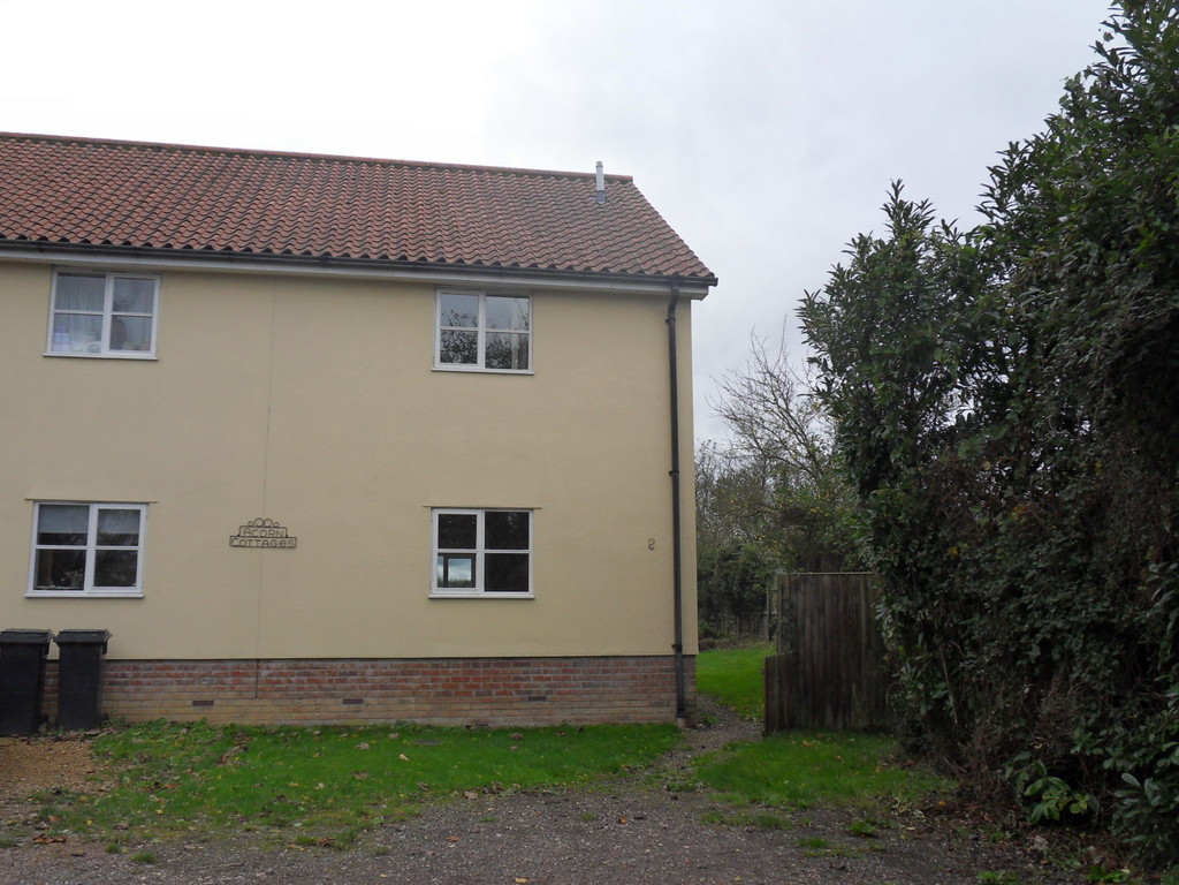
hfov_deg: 56.8
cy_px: 442
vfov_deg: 44.2
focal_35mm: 32
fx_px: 1090
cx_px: 590
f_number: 8.2
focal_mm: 5.6
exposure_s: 1/90
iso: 80
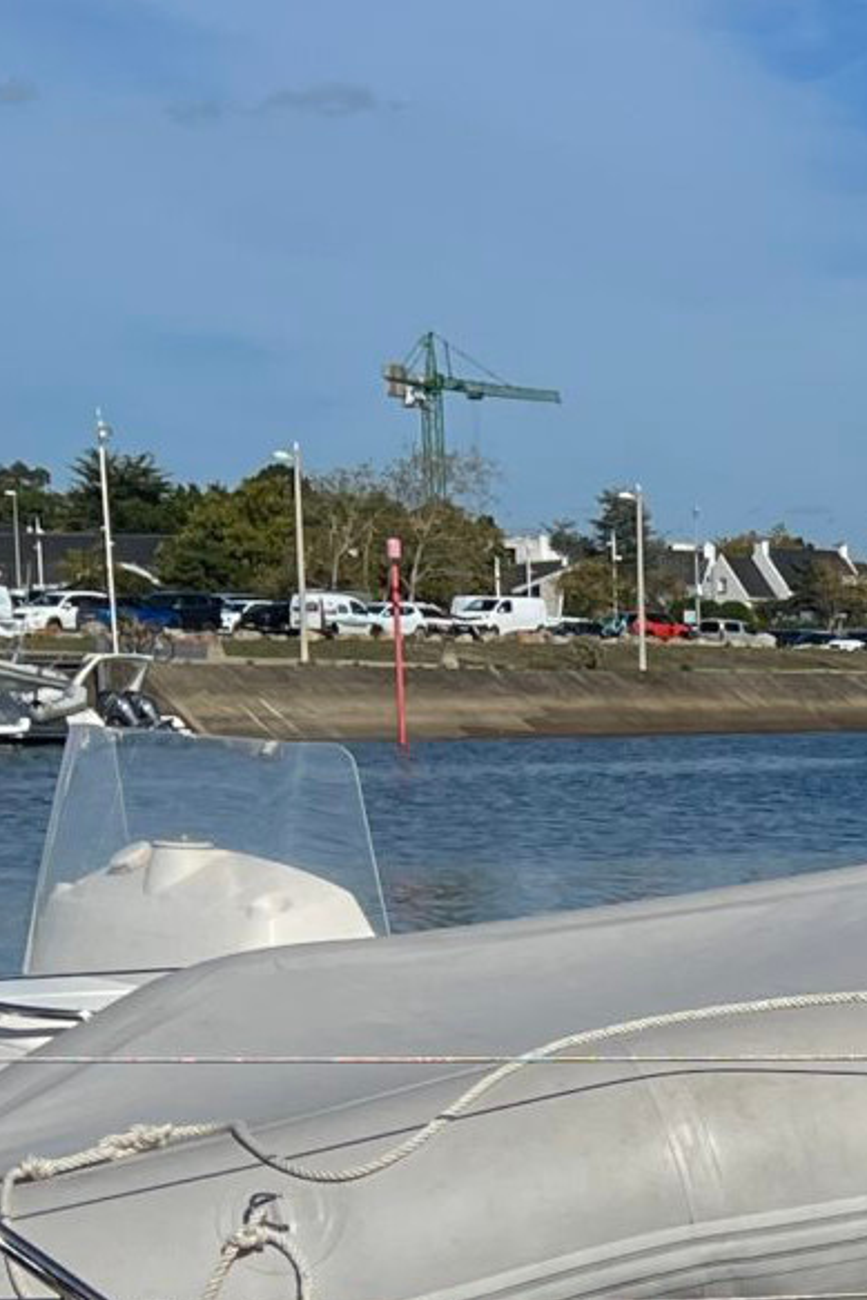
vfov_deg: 21.4
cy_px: 1527
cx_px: 1435
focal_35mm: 89
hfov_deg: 14.0
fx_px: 3213
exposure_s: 1/12658
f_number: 1.5
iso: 50
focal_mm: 5.7
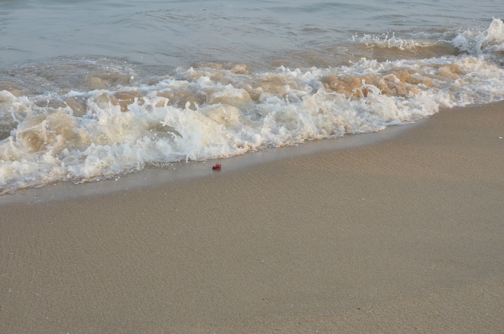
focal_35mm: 51
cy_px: 167
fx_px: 713
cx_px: 252
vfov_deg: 26.4
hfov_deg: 39.0
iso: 1600
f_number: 13
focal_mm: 34
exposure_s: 1/640
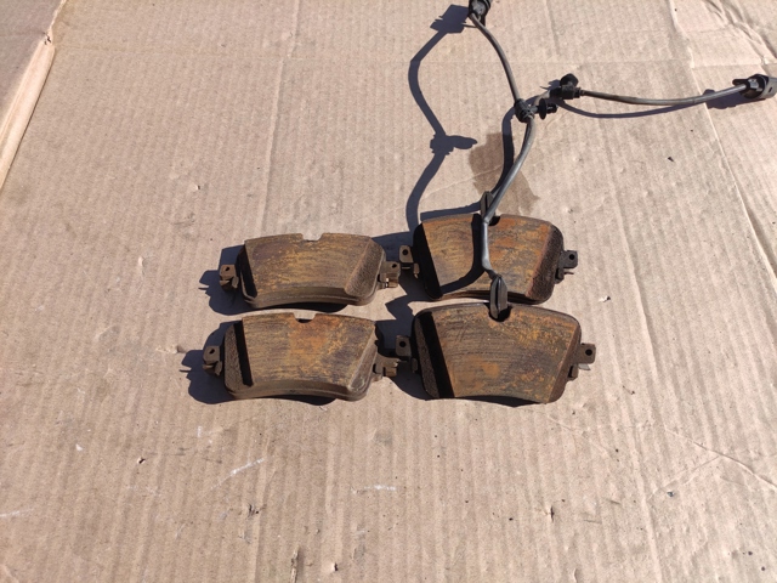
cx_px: 388
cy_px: 292
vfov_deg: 54.9
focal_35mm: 25
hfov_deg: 69.4
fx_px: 561
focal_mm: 5.43
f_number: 1.89
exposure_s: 1/995
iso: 50
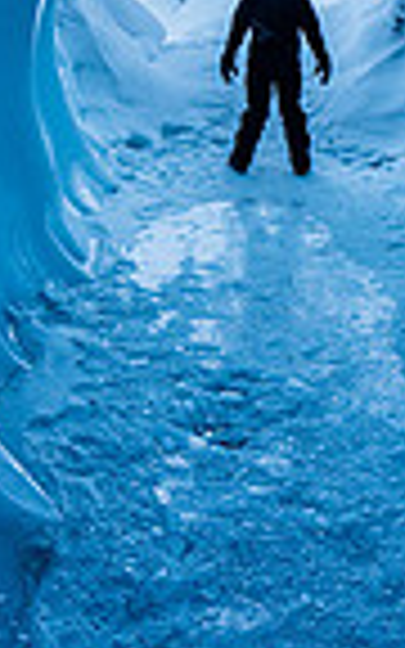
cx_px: 252
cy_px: 72
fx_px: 901
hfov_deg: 25.3
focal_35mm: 51
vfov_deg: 37.2
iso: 2500
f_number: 8
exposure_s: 1/30
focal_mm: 16
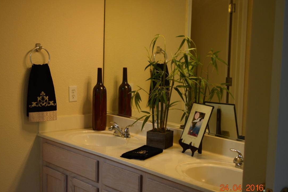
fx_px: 444
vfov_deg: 24.4
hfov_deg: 35.9
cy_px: 101
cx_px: 140
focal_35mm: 56
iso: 400
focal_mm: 35
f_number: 5.6
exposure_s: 1/125
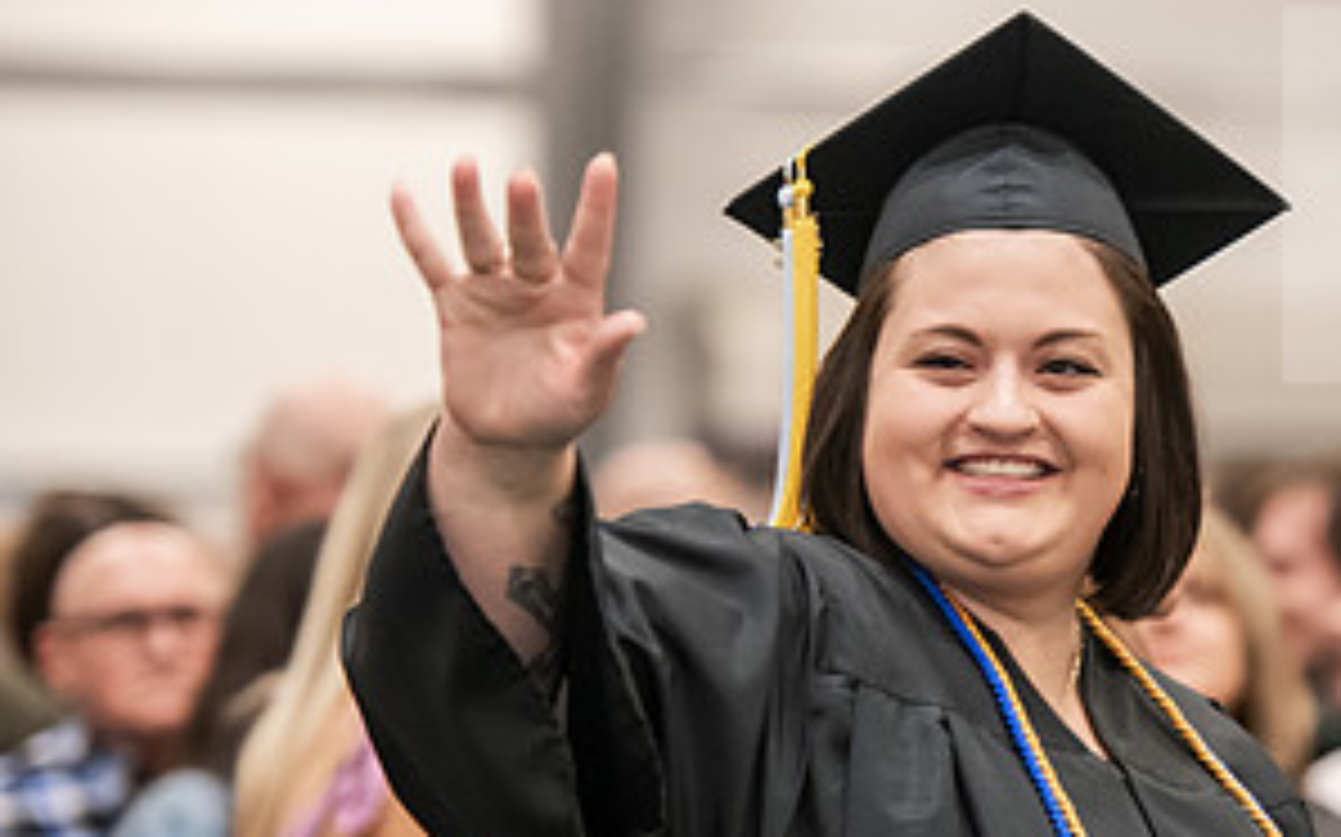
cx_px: 1148
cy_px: 551
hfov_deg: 7.8
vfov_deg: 4.9
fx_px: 9791
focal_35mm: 268
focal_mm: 135
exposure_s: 1/200
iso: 2500
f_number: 3.2
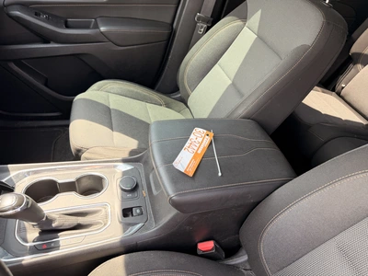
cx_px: 184
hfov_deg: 71.6
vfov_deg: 56.8
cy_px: 138
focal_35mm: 24
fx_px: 255
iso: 80
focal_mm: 6.76
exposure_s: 1/183
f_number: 1.78
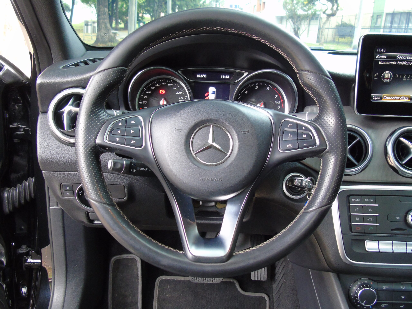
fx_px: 405
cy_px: 154
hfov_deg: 54.0
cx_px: 206
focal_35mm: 34
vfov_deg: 41.8
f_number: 3.8
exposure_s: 1/25
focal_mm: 6.1
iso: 400
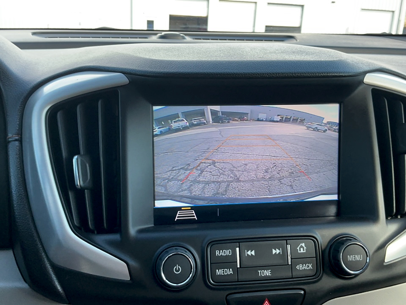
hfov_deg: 60.0
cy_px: 152
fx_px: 352
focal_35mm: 30
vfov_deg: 46.8
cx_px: 203
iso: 32
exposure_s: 1/120
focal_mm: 3
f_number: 1.8
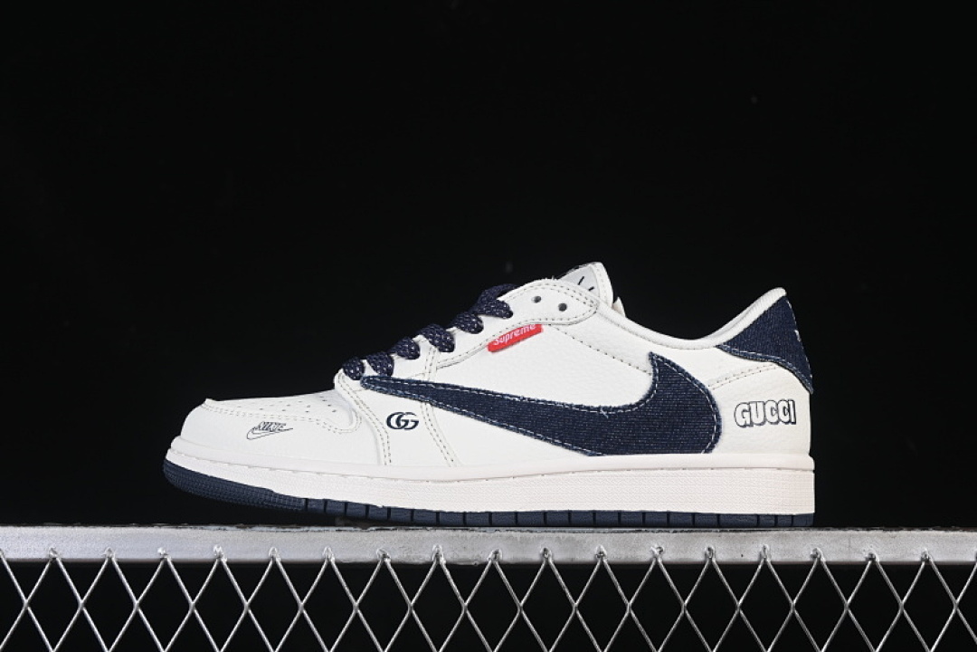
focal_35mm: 75
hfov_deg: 27.0
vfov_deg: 18.2
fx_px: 2035
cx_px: 488
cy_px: 326
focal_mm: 50
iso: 160
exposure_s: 1/80
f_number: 8
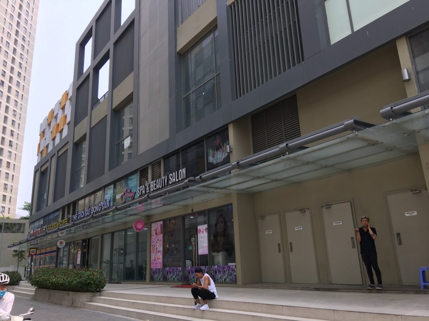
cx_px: 214
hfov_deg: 61.7
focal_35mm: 29
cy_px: 160
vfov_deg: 48.2
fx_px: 359
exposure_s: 1/469
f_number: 2.2
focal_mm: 4.15
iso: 25
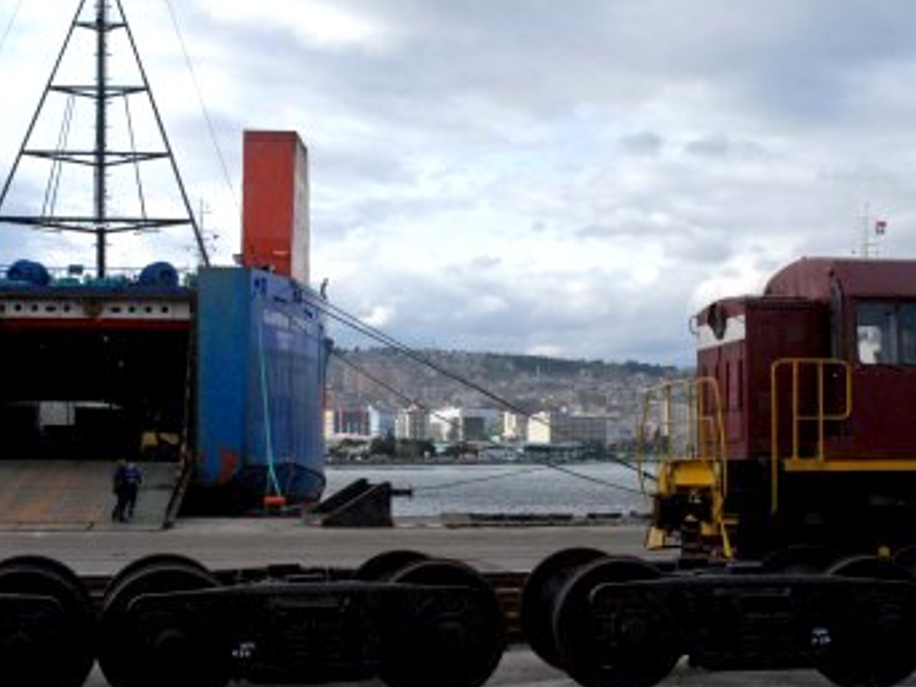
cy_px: 360
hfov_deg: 33.7
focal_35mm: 57
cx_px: 366
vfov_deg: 25.6
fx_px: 1508
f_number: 13
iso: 1000
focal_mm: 28
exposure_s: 1/640
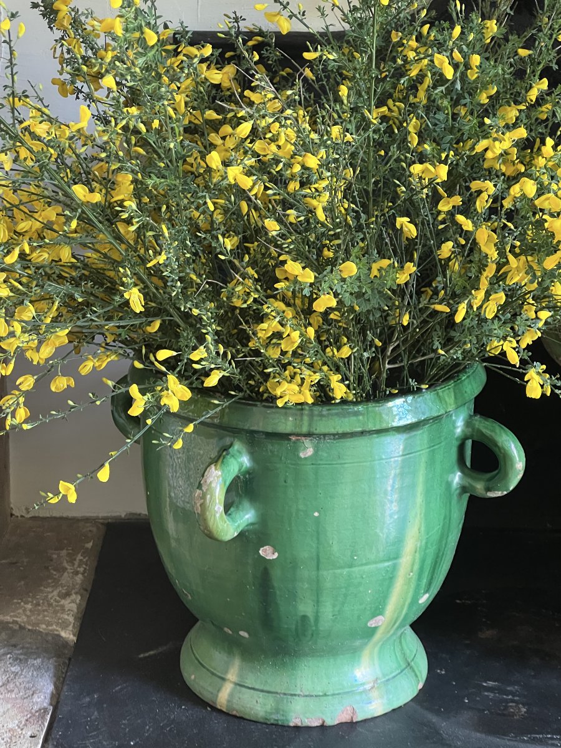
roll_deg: -0.5
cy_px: 374
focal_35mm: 77
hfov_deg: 19.1
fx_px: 1664
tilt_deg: -17.5
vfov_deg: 25.3
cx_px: 280
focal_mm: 9
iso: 800
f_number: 2.8
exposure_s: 1/51
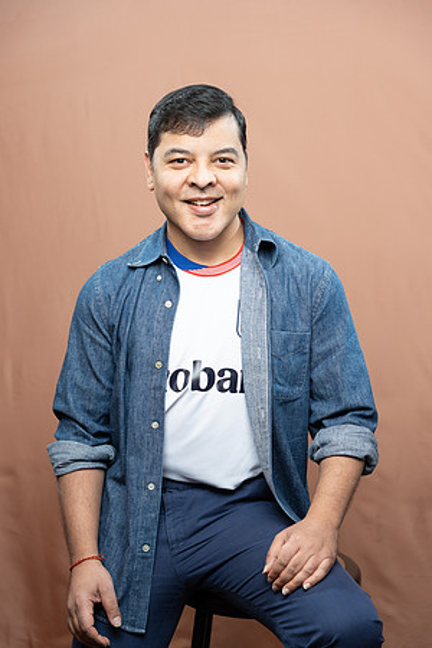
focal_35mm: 68
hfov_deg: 20.0
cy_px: 324
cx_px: 216
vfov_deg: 29.7
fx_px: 1224
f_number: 4
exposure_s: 1/160
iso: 320
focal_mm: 68
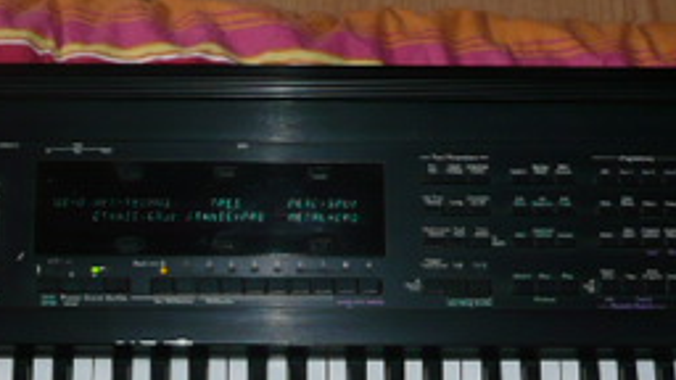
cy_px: 348
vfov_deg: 13.8
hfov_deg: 24.4
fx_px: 1559
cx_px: 259
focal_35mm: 87
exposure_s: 1/30
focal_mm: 4.6
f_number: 3.3
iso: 100
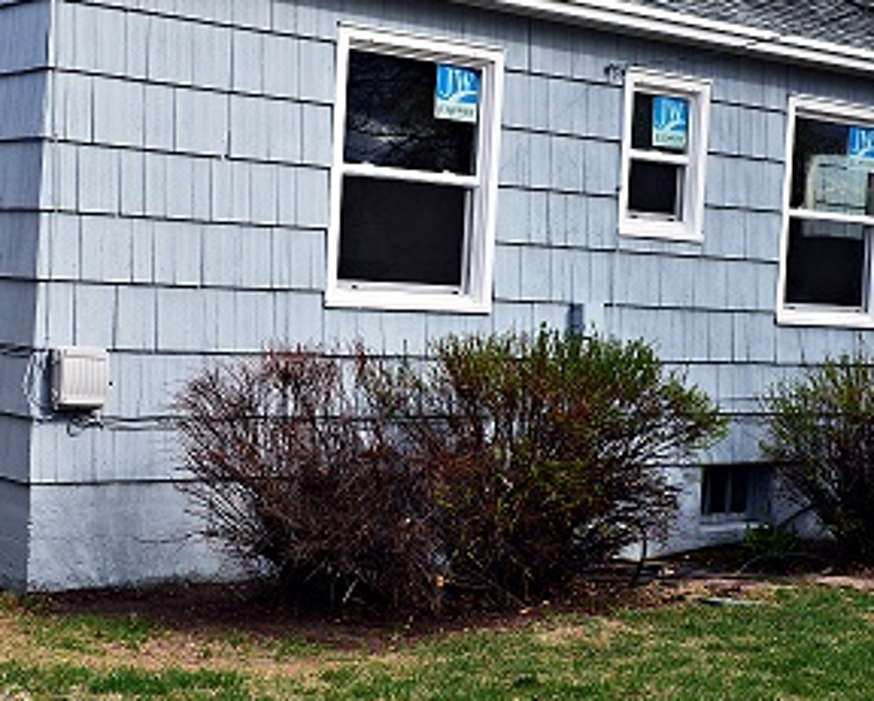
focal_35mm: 66
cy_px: 364
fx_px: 1709
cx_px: 437
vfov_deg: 23.2
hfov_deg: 28.7
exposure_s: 1/125
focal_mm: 18
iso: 100
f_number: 8
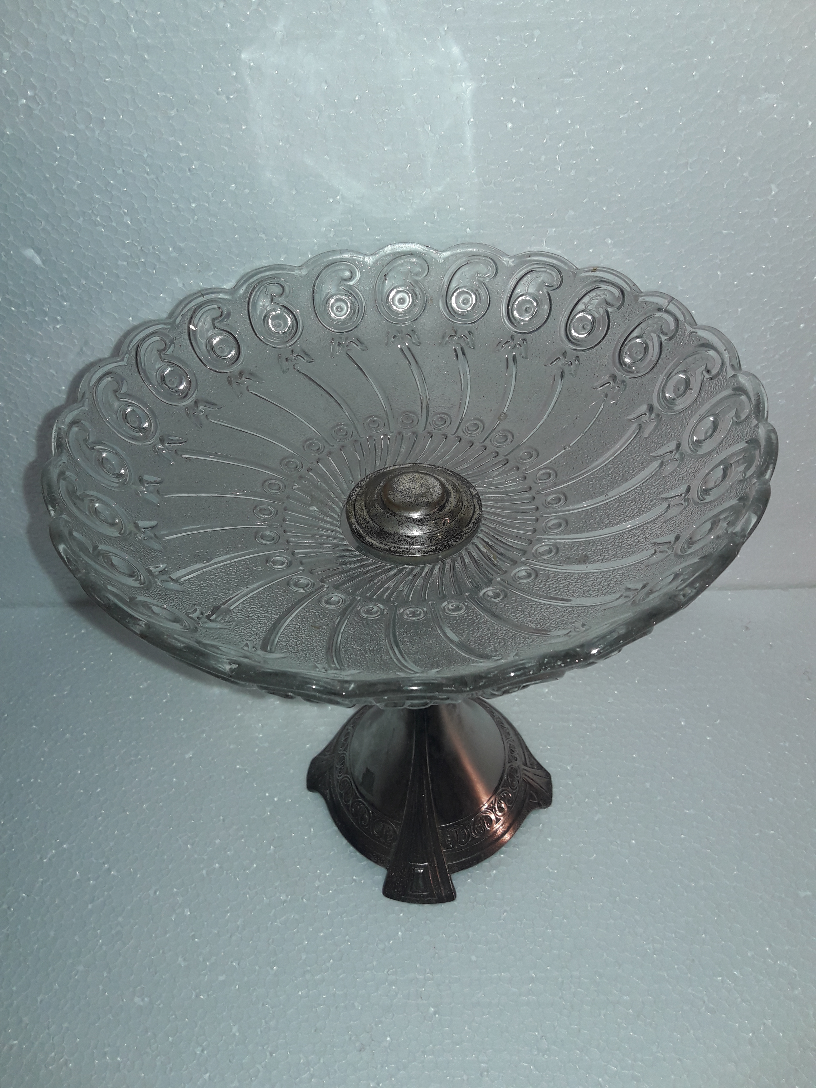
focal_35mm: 28
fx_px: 880
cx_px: 408
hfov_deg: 49.7
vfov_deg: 63.4
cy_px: 544
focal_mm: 3.7
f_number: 1.9
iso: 40
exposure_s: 1/120
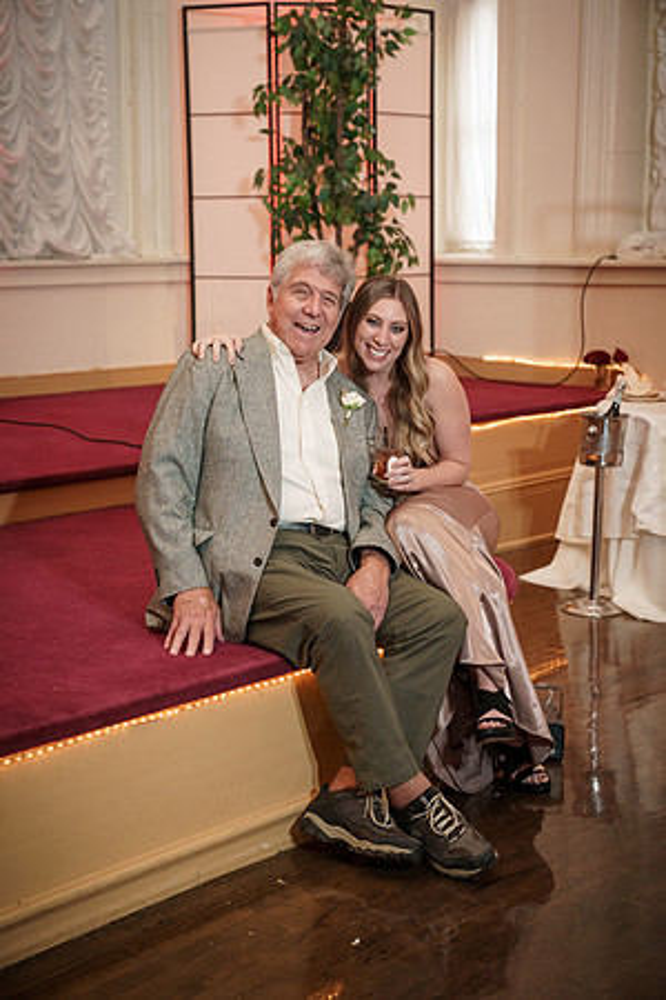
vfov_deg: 32.4
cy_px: 500
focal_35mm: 62
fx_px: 1720
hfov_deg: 21.9
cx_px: 333
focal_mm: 62
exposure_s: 1/160
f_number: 4
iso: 2000
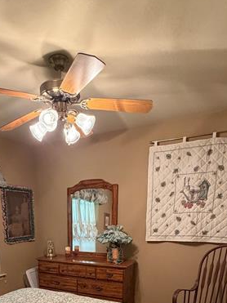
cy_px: 276
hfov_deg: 47.6
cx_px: 80
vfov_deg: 53.5
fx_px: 254
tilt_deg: -13.4
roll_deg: +1.5
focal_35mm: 29
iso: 500
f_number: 2.2
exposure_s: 1/60
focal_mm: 2.22
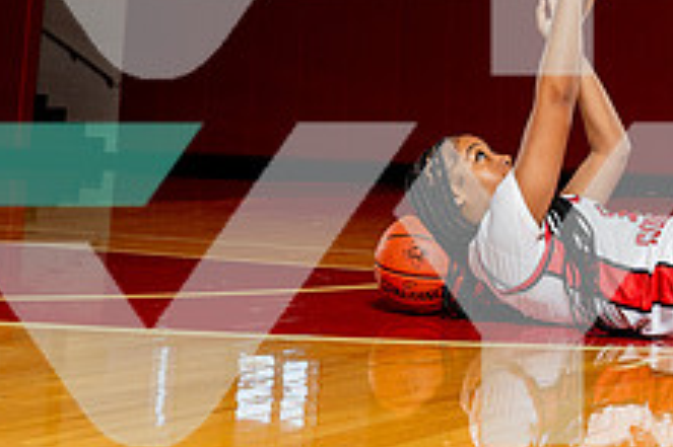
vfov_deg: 15.7
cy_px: -84
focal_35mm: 84
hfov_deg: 23.2
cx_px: 670
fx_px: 1569
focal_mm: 32
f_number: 5.6
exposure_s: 1/250
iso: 400
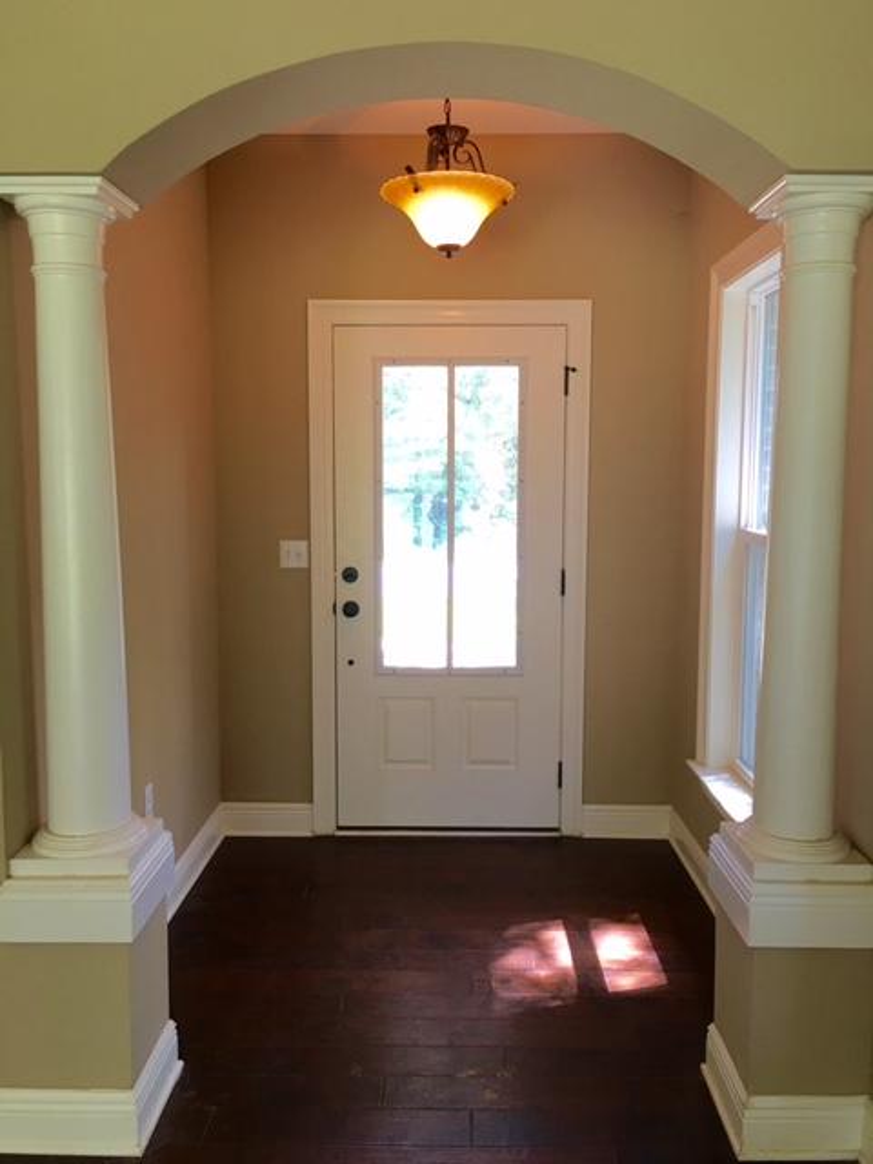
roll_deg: +0.0
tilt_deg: -4.9
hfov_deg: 48.2
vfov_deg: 61.7
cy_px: 582
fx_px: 975
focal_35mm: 29
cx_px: 436
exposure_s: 1/15
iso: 25
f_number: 2.2
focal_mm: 4.15
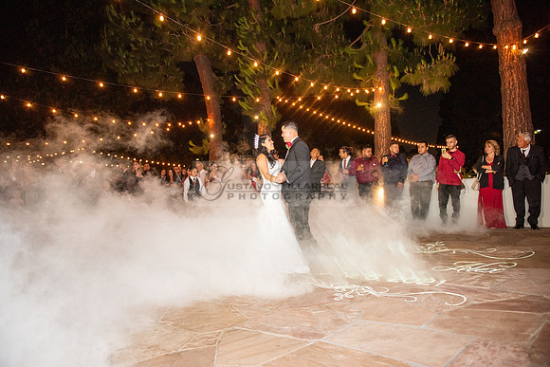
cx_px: 275
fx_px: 367
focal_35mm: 24
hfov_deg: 73.7
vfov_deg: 53.2
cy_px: 184
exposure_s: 1/125
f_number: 2.8
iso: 1250
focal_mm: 24
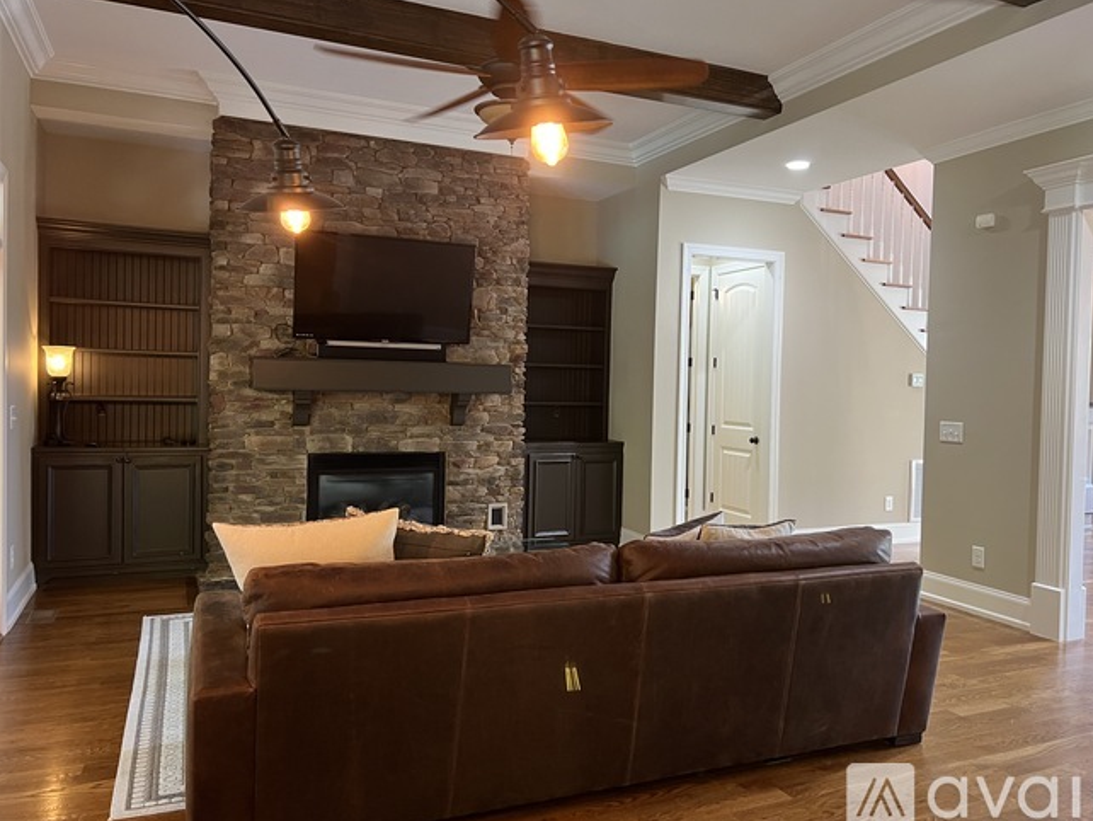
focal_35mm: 27
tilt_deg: -1.3
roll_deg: -1.7
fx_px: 853
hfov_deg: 65.3
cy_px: 405
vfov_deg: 51.4
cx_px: 554
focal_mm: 5.7
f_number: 1.5
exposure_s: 1/60
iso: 320
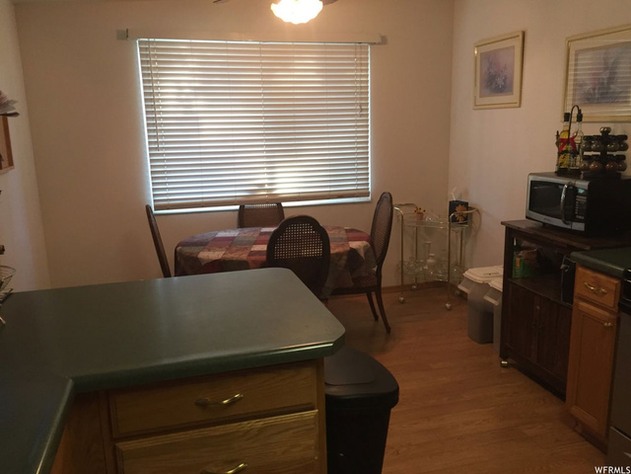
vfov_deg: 48.2
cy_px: 237
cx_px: 316
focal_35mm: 29
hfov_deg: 61.7
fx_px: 529
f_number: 2.2
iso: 125
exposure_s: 1/30
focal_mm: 4.15
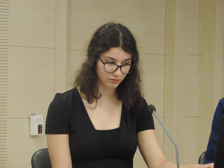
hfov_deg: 8.8
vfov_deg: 6.6
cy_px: 84
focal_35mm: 225
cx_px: 112
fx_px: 1456
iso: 800
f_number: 4.6
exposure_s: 1/20
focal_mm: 40.1
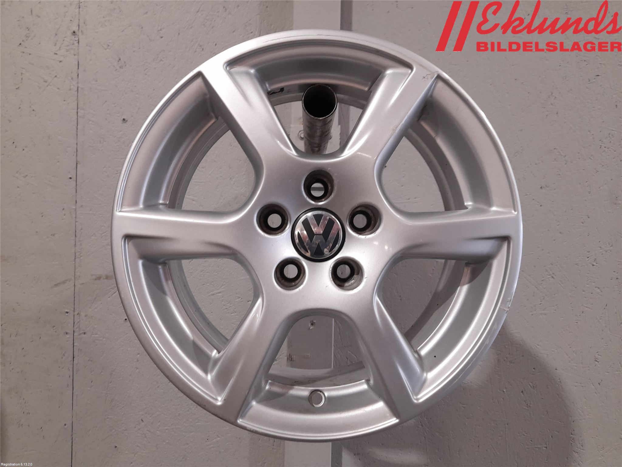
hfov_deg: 69.4
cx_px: 311
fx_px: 449
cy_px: 234
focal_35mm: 25
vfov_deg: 54.9
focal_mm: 4.6
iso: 160
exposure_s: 1/50
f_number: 2
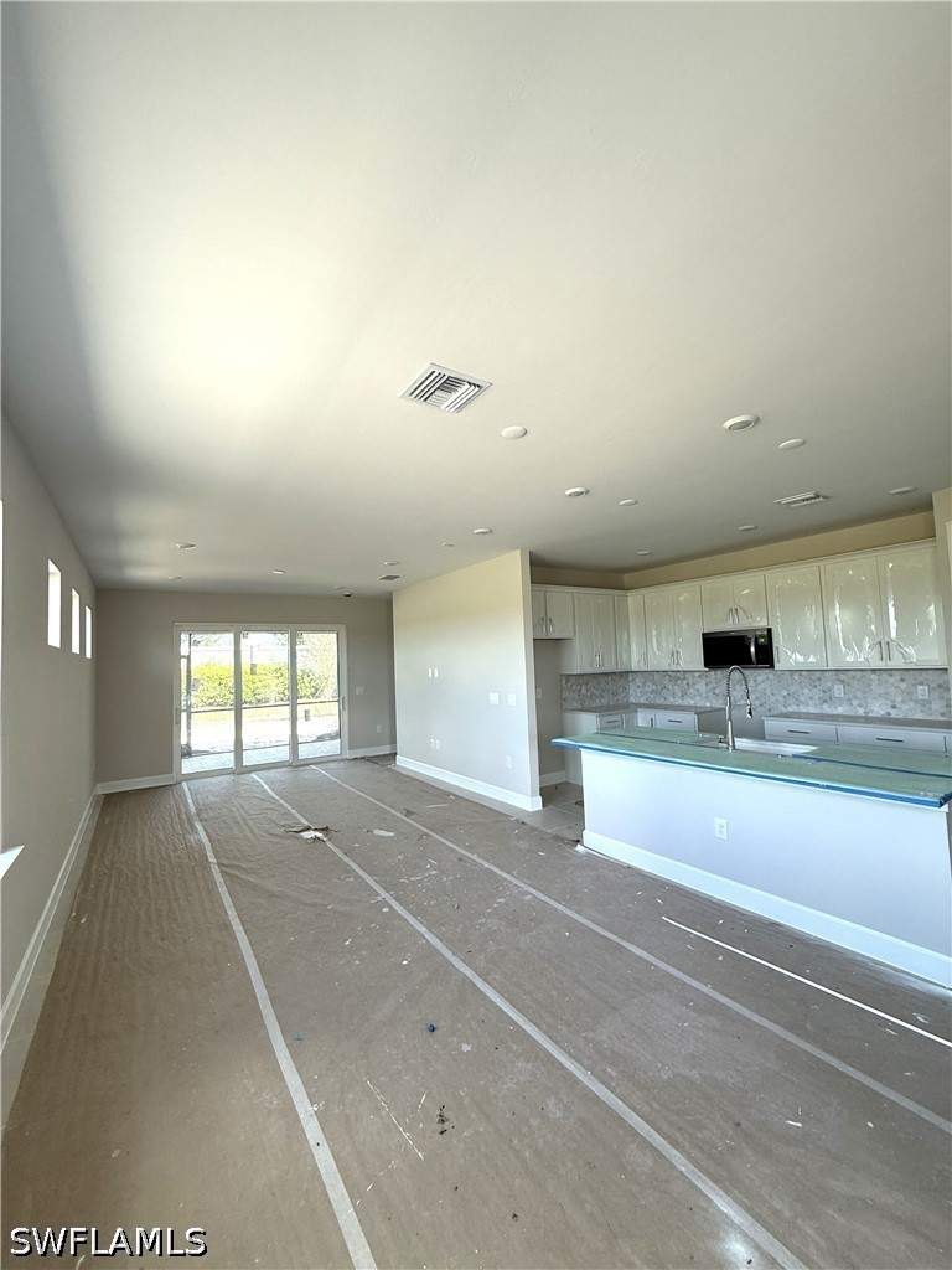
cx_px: 476
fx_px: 513
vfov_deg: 102.1
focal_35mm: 14
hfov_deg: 85.7
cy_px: 635
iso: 80
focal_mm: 2.22
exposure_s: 1/99
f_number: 2.2
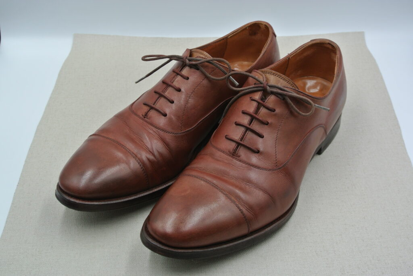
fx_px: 563
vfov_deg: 27.6
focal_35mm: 49
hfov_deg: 40.3
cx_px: 206
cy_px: 138
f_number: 4.5
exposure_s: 1/160
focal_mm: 18.2
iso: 200
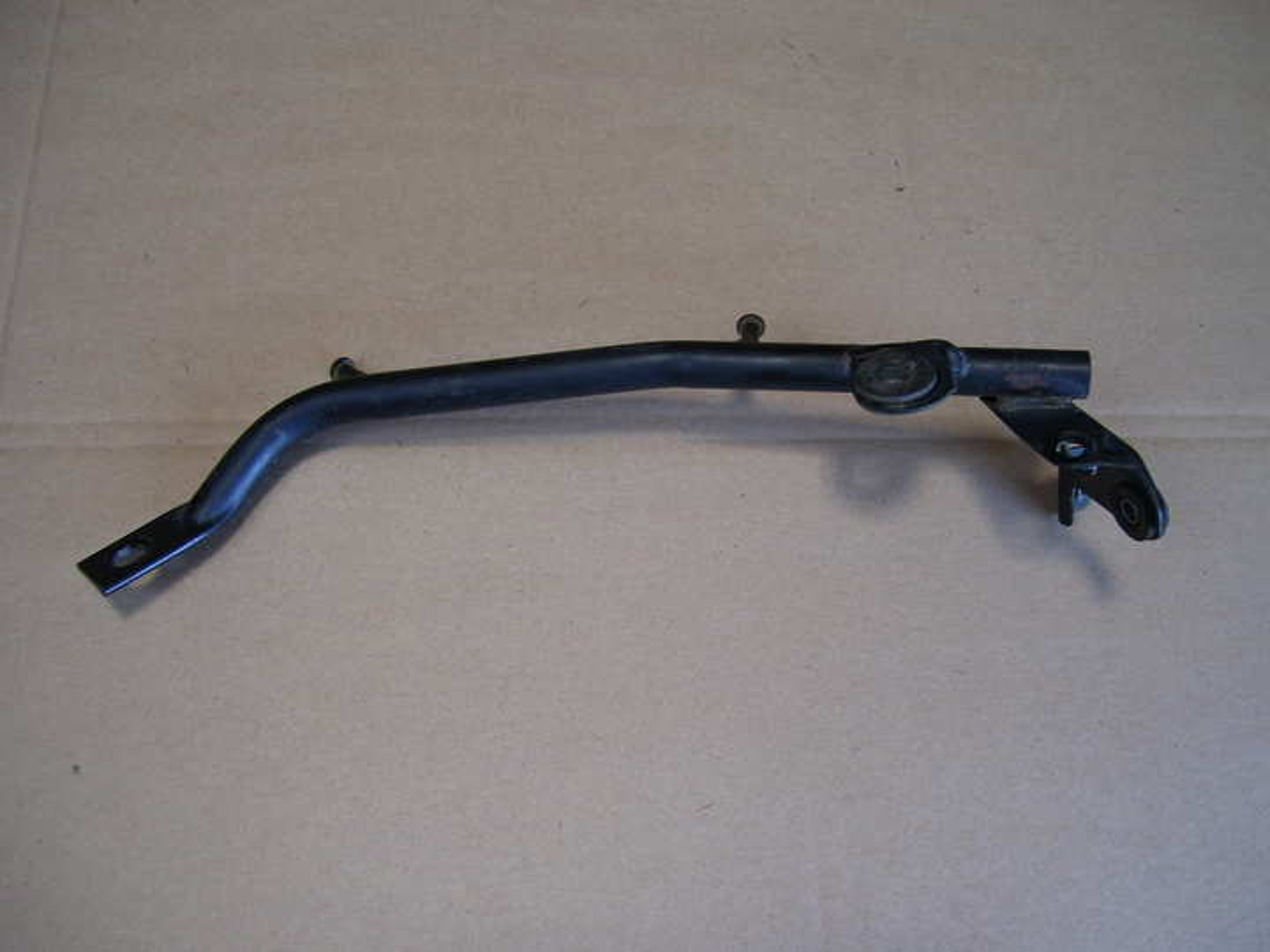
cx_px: 635
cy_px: 476
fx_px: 1357
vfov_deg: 38.7
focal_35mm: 37
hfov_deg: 50.1
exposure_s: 1/45
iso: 80
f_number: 2.7
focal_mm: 6
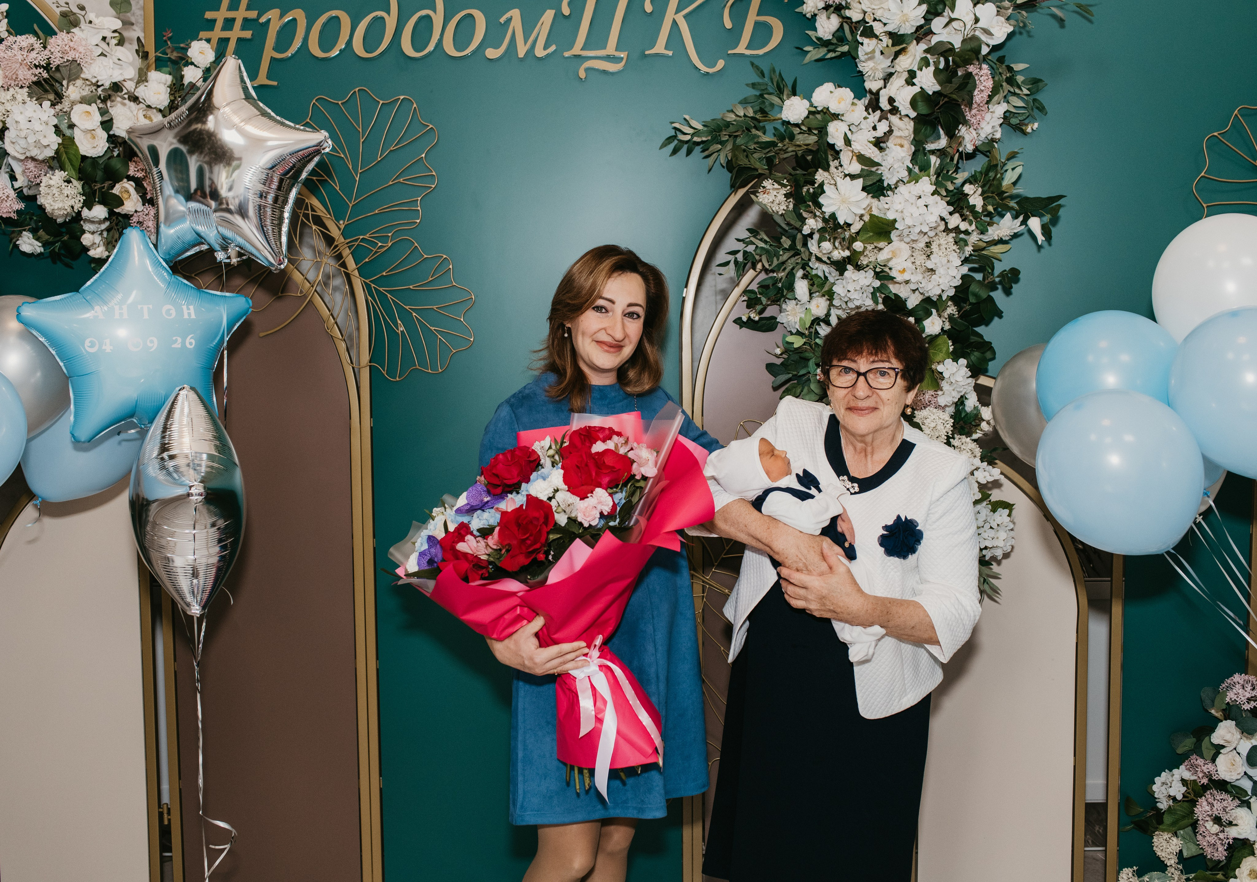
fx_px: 1308
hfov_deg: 51.3
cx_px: 621
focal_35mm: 37
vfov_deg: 37.3
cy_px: 449
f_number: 4
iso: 500
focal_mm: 35
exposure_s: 1/160
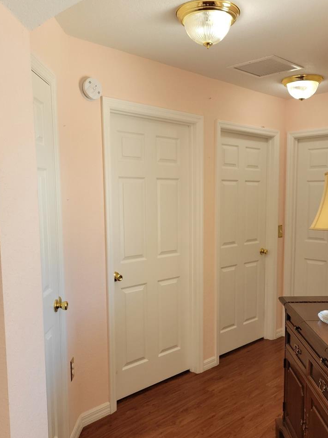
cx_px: 197
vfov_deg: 55.2
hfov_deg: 42.7
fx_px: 417
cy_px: 246
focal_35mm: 33
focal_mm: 5.4
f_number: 1.8
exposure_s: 1/120
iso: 100
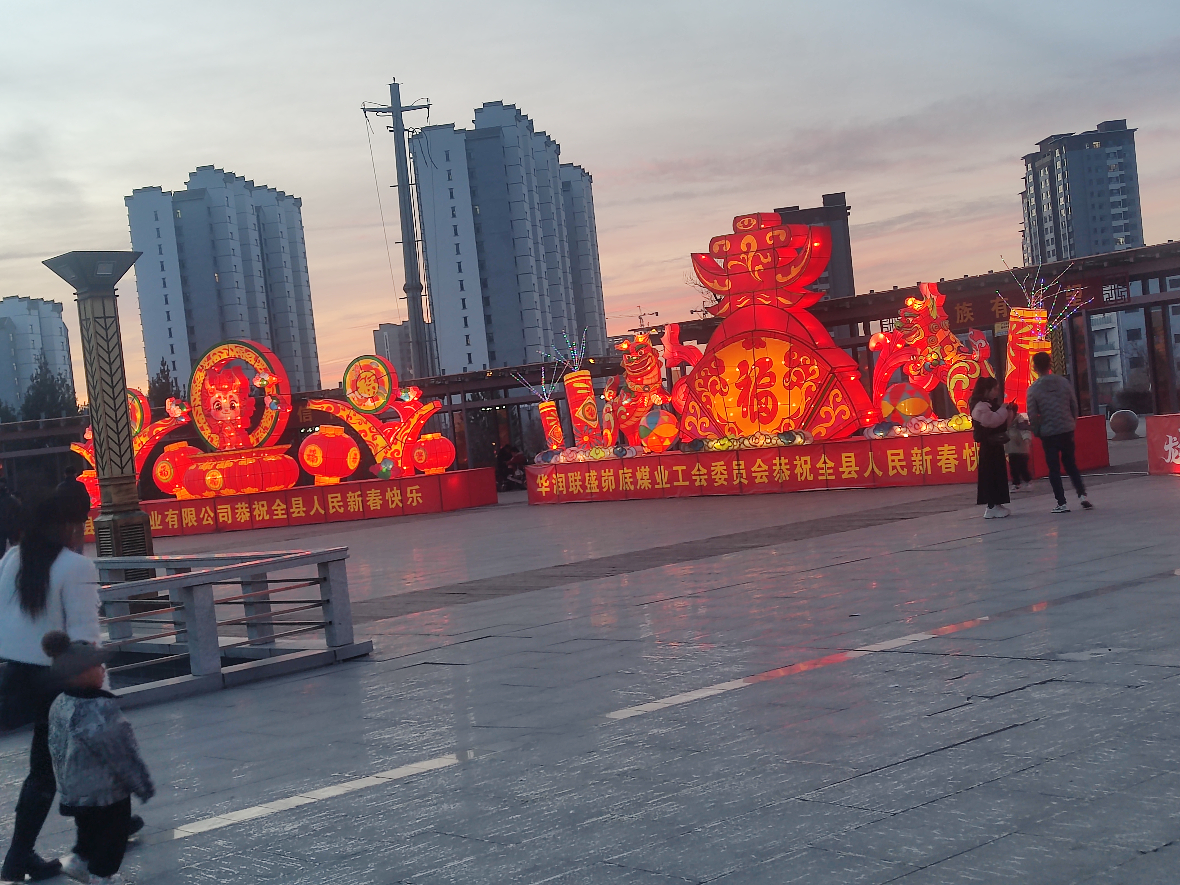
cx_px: 590
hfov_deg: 39.7
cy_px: 442
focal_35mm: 48
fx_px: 1636
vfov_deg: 30.3
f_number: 1.69
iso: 108
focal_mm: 6.72
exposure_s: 1/100
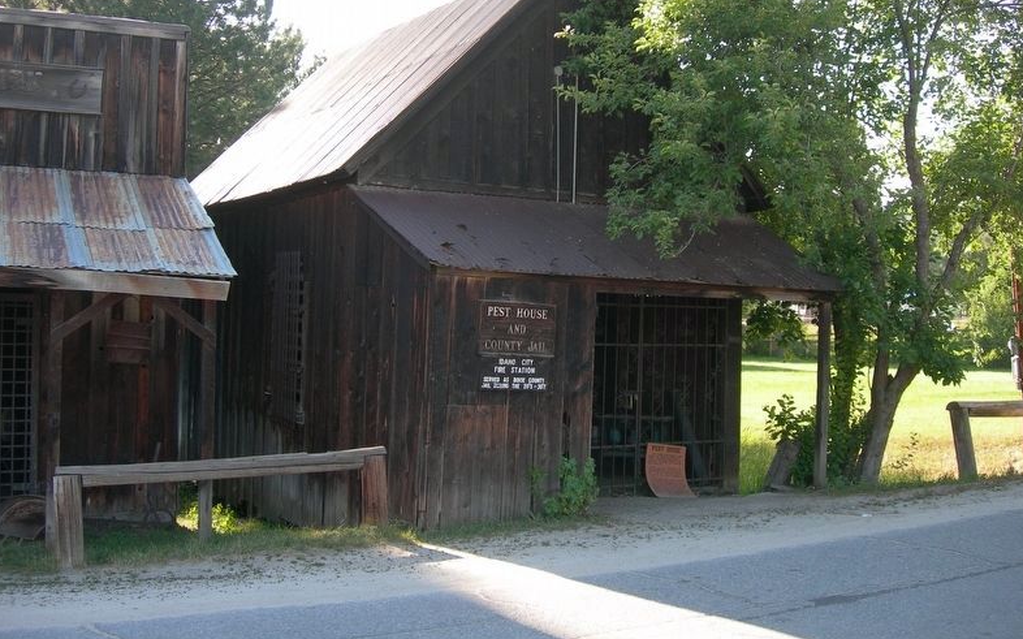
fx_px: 1143
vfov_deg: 31.2
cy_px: 262
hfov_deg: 48.2
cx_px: 513
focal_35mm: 41
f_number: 2.8
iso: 50
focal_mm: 7.8
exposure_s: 1/135
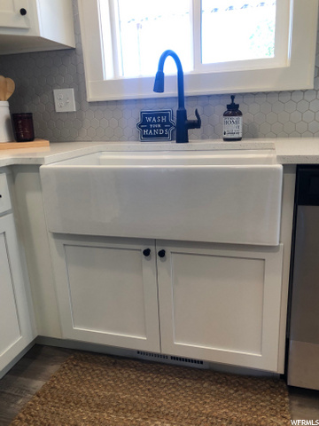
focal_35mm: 28
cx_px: 160
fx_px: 344
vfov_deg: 63.4
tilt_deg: -15.5
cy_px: 213
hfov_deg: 49.7
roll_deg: +1.2
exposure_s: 1/30
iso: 25
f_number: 1.8
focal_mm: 3.99
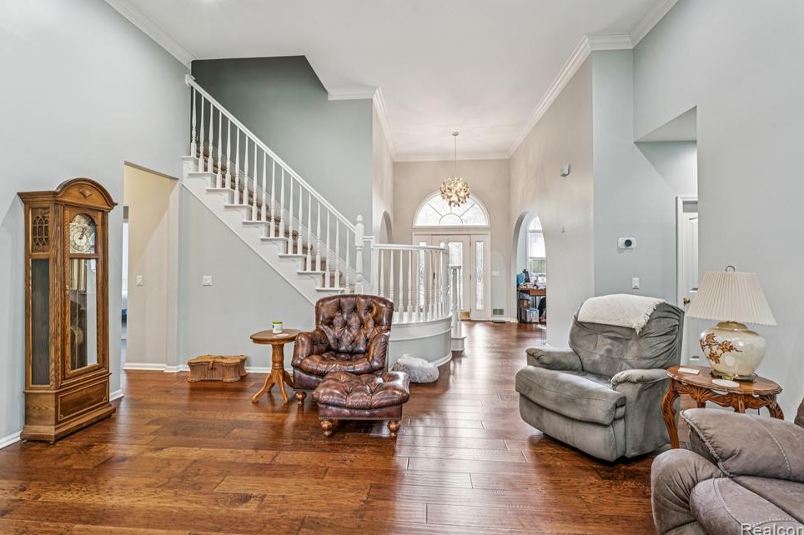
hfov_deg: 93.3
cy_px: 259
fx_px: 380
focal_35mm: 17
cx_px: 398
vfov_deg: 70.4
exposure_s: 1/1.67
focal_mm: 16
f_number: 13
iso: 400
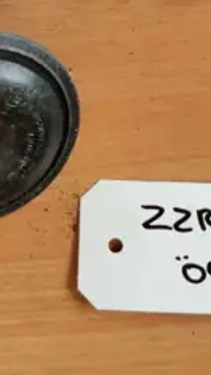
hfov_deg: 20.0
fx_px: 597
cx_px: 126
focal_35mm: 60
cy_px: 96
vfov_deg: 34.2
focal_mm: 4.9
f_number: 3.2
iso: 100
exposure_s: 1/60
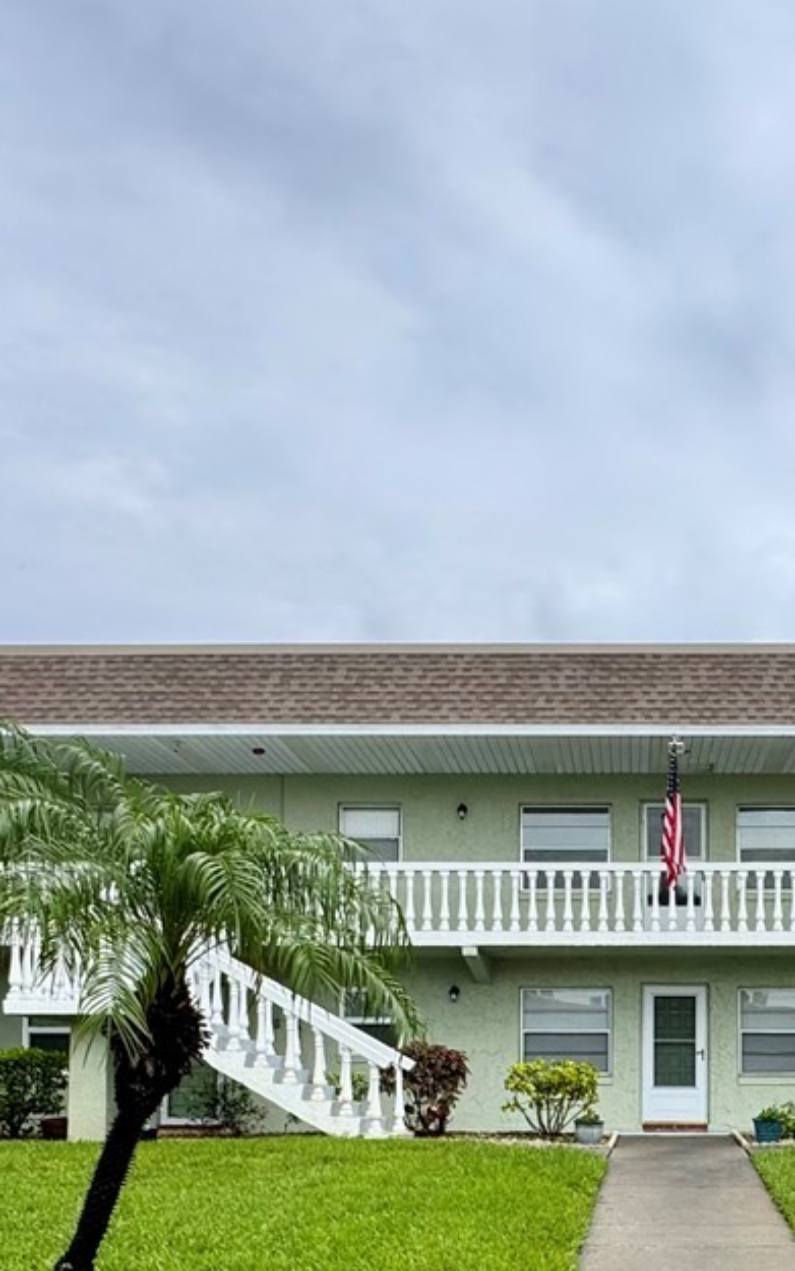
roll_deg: -0.2
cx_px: 653
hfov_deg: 32.5
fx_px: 1316
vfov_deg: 47.9
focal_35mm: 38
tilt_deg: +1.1
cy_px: 1062
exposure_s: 1/357
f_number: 2.2
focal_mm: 2.22
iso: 40
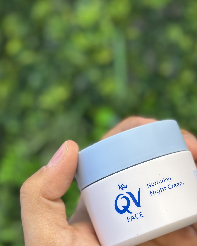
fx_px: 583
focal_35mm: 80
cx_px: 134
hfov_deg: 19.1
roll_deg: -4.8
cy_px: 161
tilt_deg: -1.2
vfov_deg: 23.8
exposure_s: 1/100
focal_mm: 6.86
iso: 80
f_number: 1.78
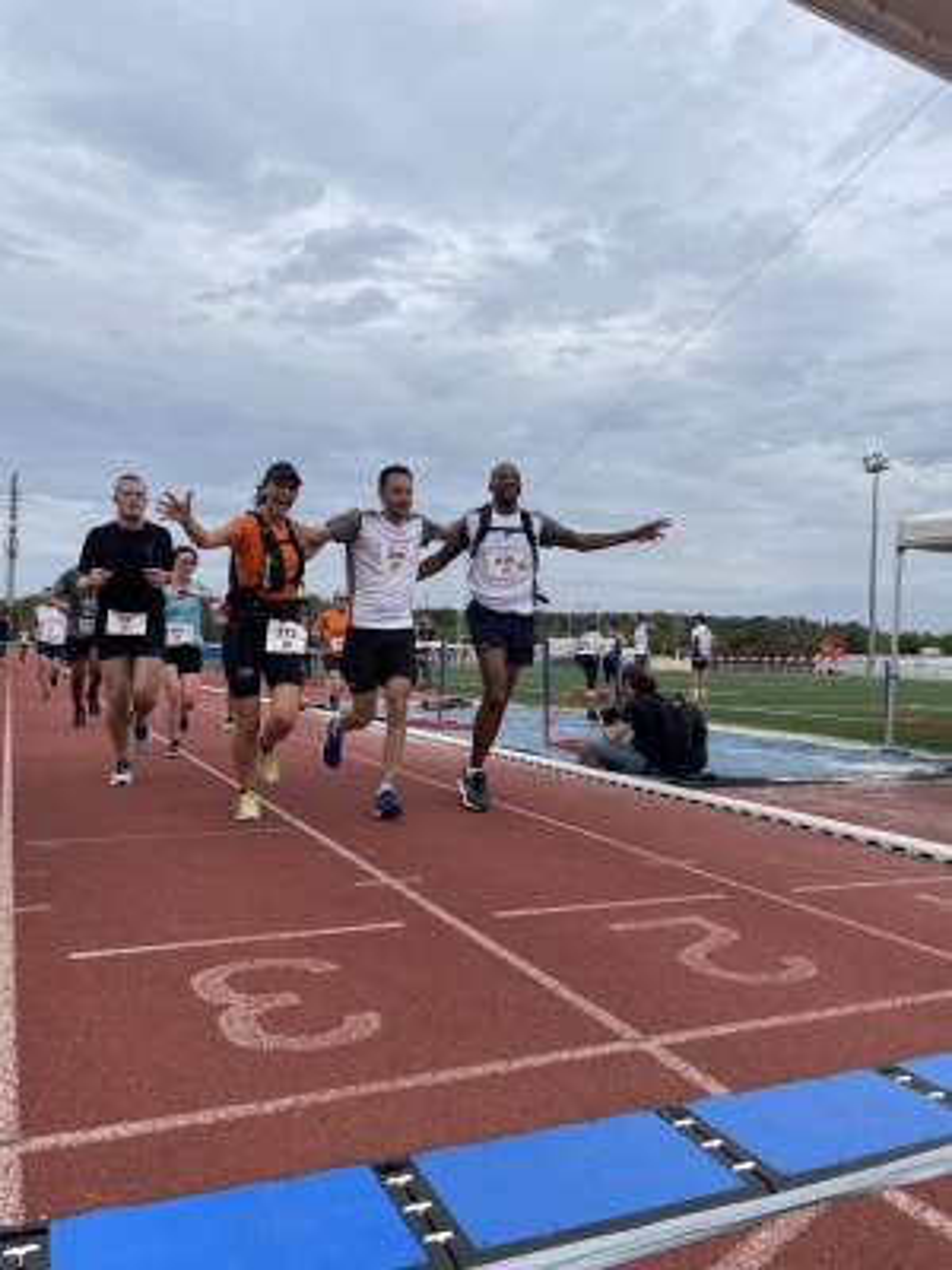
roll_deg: -1.1
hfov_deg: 53.1
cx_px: 476
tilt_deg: +1.2
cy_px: 635
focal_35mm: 26
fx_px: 953
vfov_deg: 67.3
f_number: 1.6
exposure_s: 1/1473
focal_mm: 4.2
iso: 32
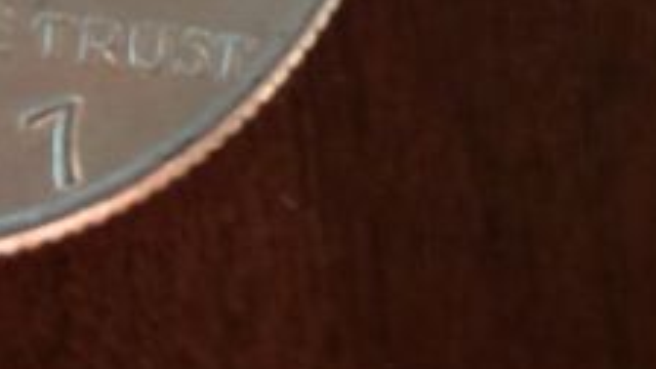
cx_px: -135
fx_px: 2453
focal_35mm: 141
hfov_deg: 14.7
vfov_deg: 8.3
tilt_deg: -73.7
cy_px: -272
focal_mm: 4.15
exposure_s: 1/4
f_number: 2.2
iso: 64
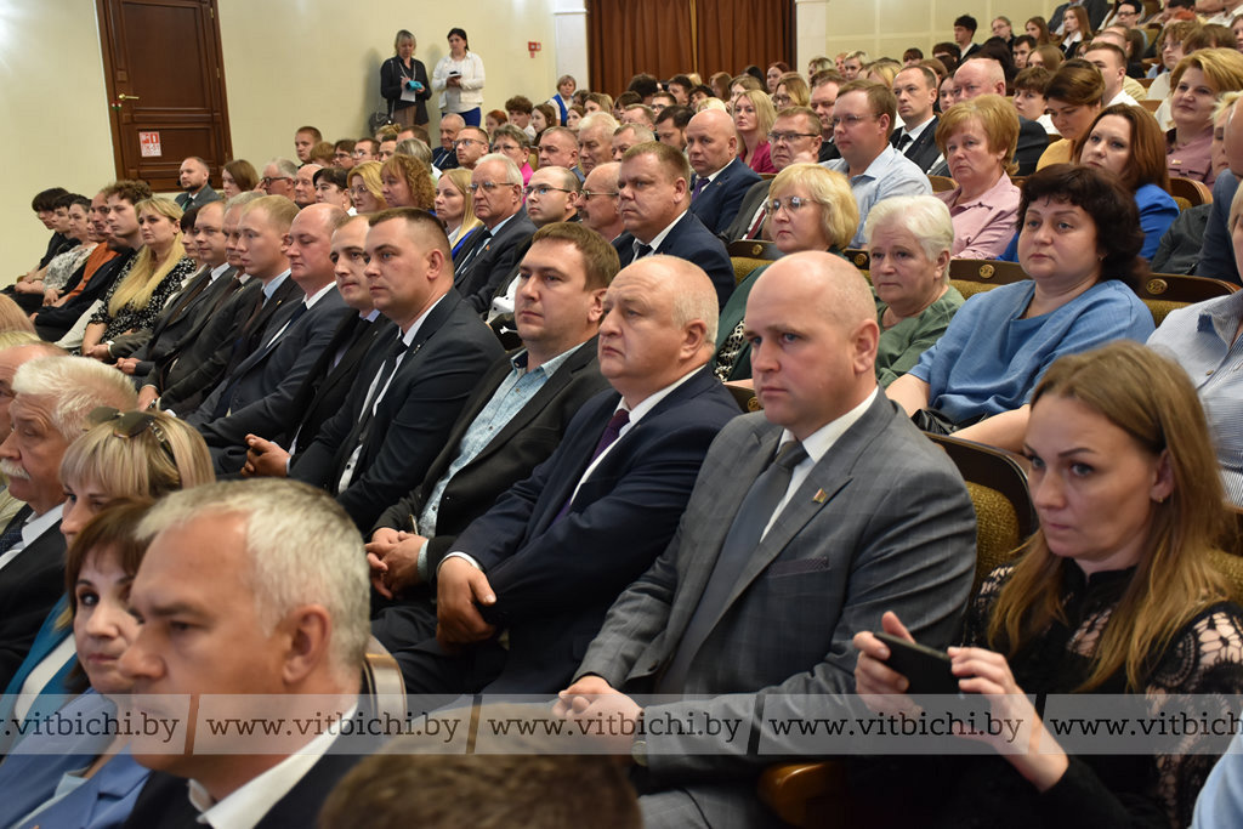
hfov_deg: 43.6
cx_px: 622
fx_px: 1554
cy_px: 414
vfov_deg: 29.9
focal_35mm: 45
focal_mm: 30
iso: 1000
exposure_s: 1/40
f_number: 4
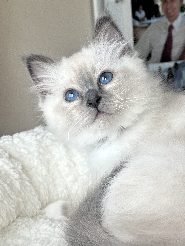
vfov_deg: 25.3
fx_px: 549
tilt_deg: -9.4
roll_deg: +3.8
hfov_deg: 19.1
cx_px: 92
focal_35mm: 77
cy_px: 123
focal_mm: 9
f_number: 2.8
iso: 125
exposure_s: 1/121
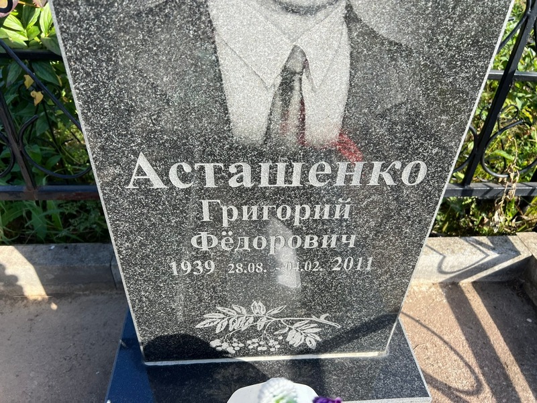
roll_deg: -0.3
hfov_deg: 67.3
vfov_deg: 53.1
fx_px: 403
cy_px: 202
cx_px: 268
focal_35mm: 26
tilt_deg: -35.8
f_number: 1.5
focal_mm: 5.7
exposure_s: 1/1135
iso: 50
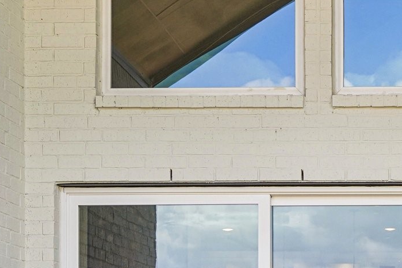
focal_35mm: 129
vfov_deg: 10.3
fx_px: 1440
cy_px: 392
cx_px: 443
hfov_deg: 15.5
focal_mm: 44
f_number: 8
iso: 500
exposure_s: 1/500
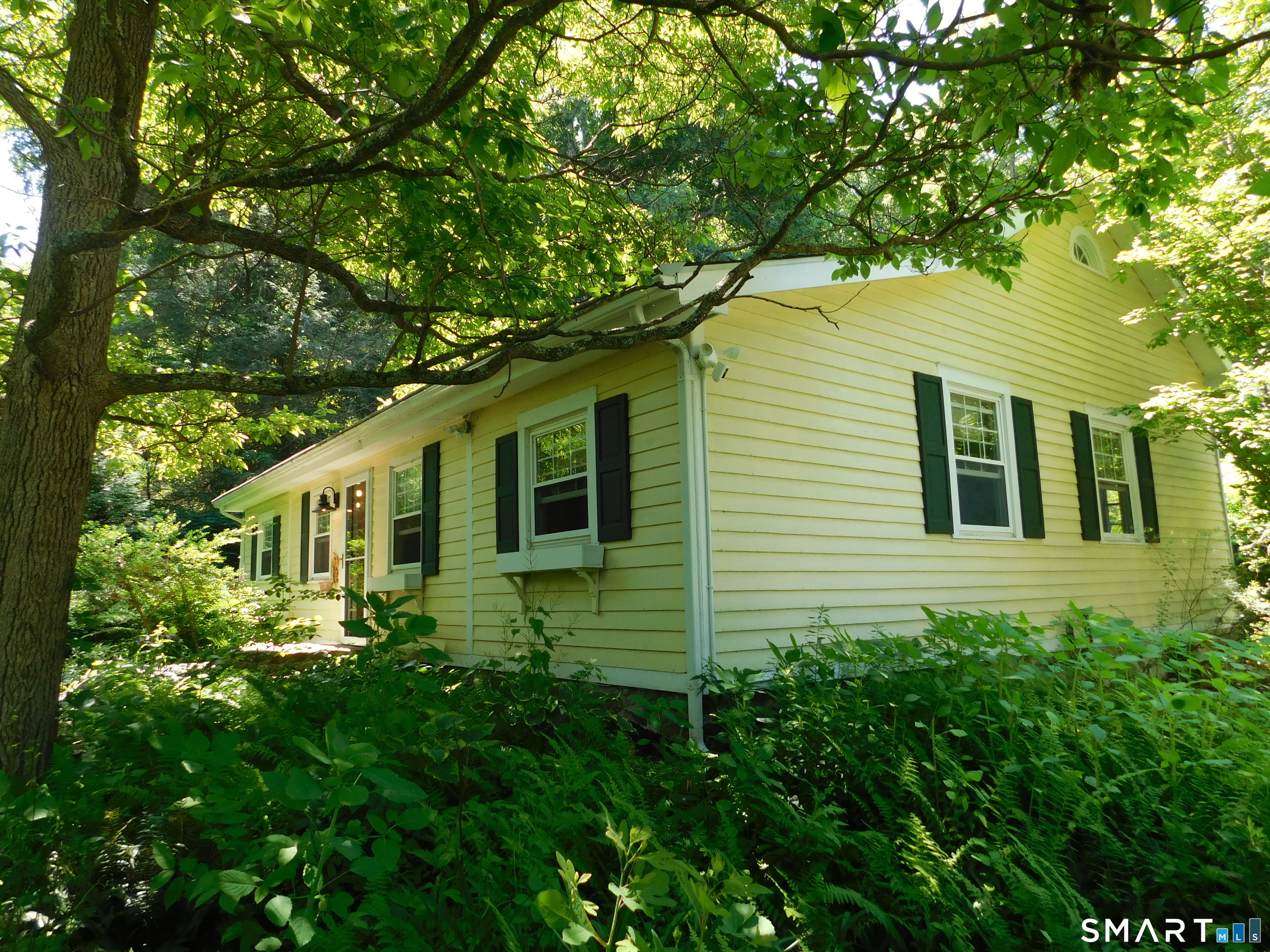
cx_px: 635
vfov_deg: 58.9
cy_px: 476
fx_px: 844
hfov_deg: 73.9
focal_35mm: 23
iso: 125
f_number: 3
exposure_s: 1/160
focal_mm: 4
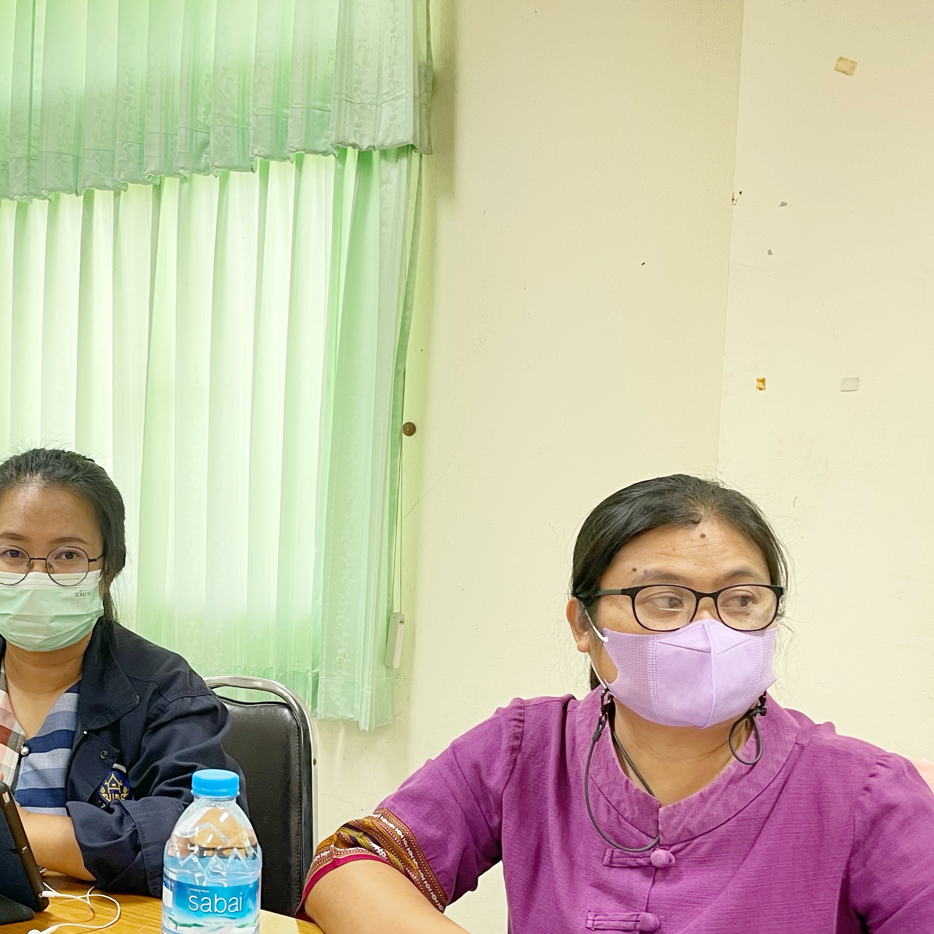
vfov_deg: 38.9
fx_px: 1313
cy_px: 584
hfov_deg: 38.0
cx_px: 217
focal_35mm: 43
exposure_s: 1/50
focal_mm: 4.2
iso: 100
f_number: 1.6
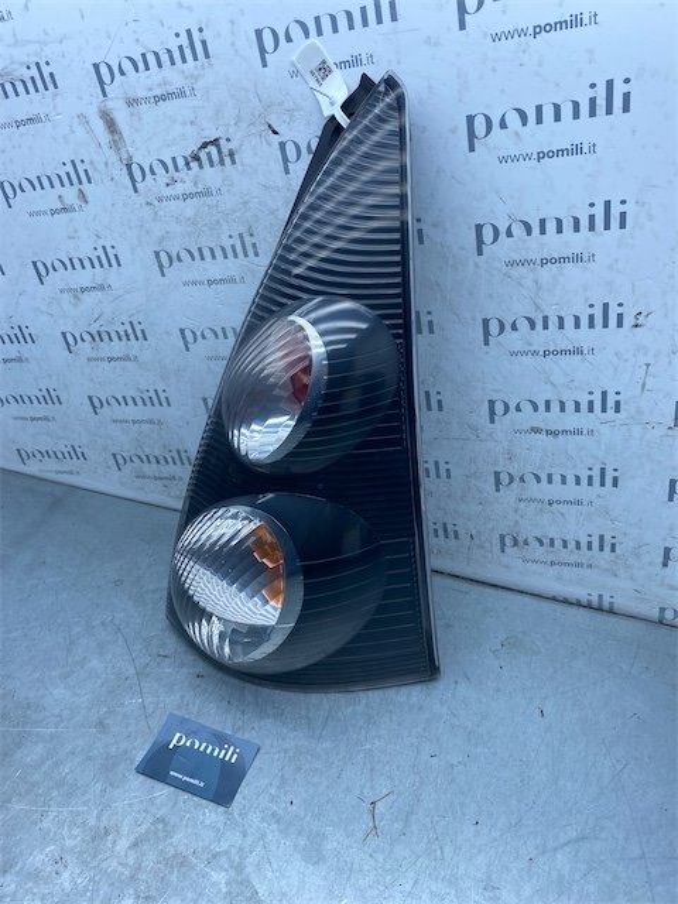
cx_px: 339
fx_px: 679
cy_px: 452
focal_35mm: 26
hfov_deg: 53.1
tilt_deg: -36.6
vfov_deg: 67.3
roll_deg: +0.3
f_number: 1.8
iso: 32
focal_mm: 4.25
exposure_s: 1/927
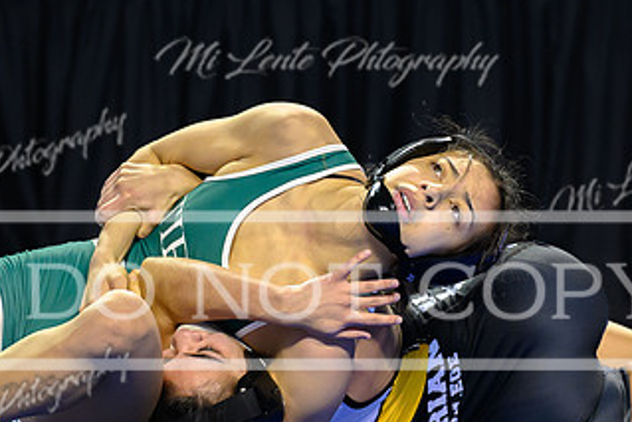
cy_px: 386
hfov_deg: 3.5
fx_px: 10432
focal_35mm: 594
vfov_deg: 2.3
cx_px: 406
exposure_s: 1/800
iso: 3200
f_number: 2.8
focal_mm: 200
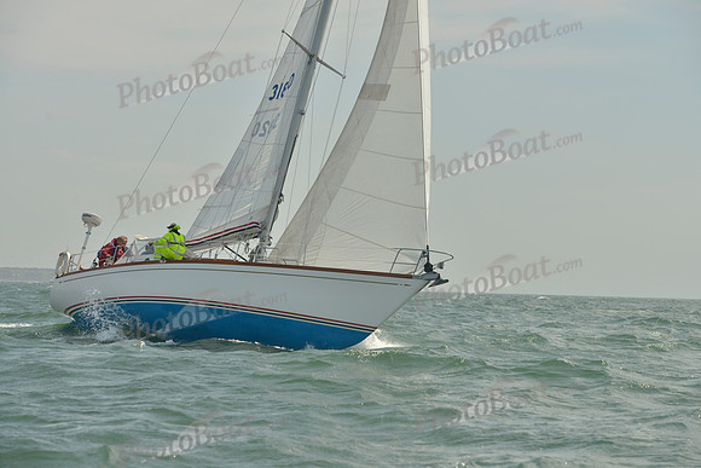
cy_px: 234
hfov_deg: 18.6
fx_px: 2142
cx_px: 350
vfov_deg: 12.5
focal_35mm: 110
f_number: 7.1
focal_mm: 110
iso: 200
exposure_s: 1/1250
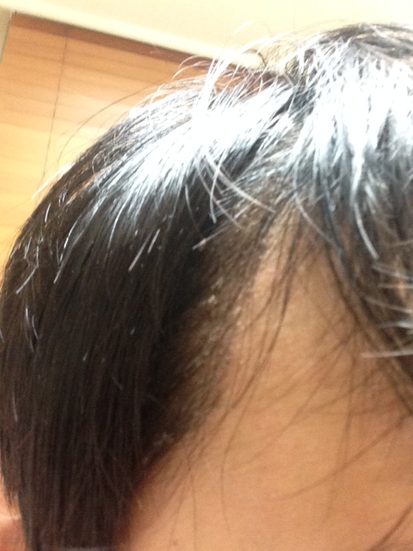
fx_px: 557
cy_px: 276
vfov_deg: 52.6
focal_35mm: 35
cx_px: 206
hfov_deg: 40.7
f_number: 2.4
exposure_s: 1/17
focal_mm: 2.18
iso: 250
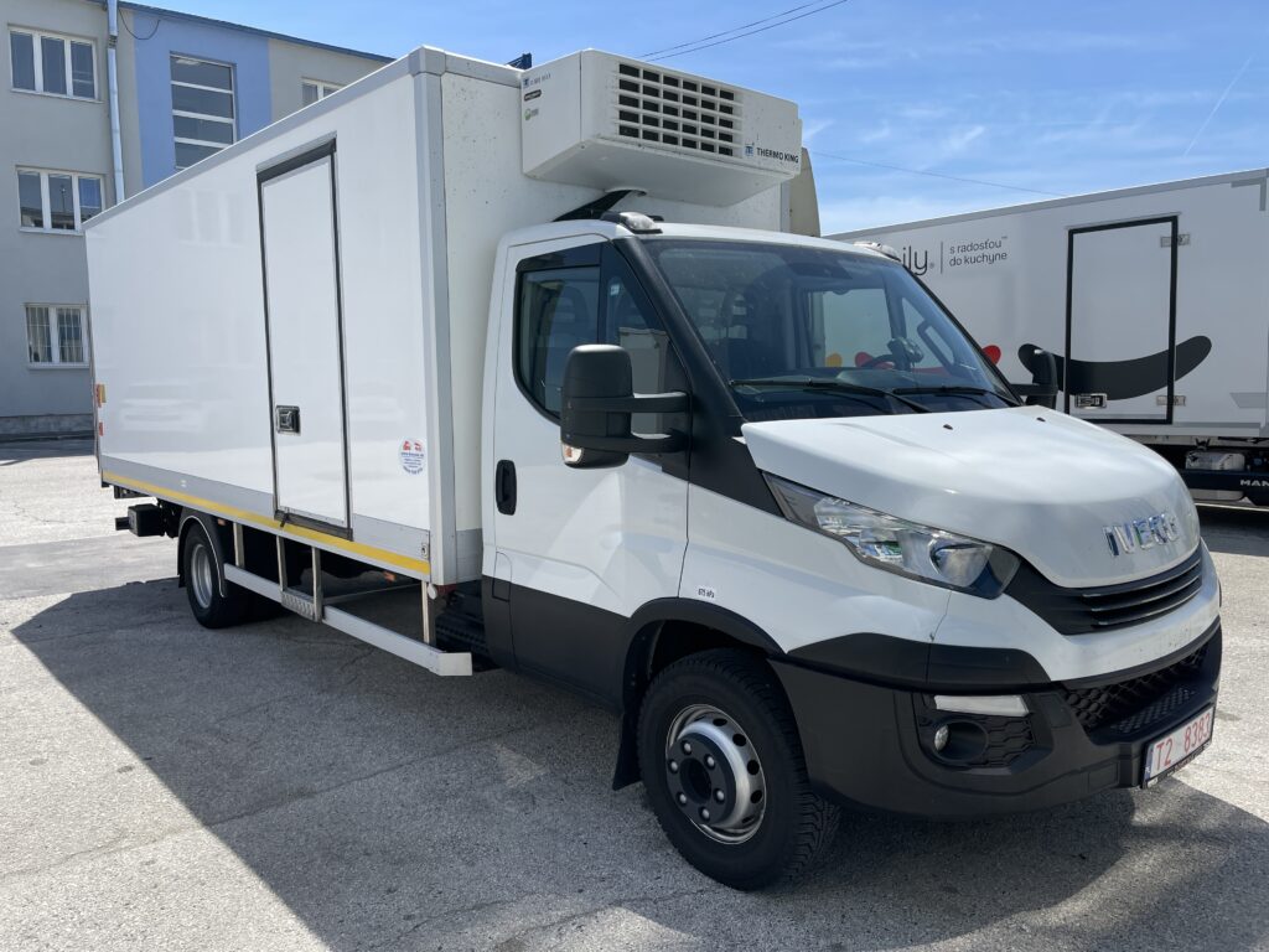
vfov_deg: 53.1
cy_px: 476
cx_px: 634
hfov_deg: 67.3
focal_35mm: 26
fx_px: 953
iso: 32
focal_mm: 4.2
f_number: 1.6
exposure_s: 1/3731
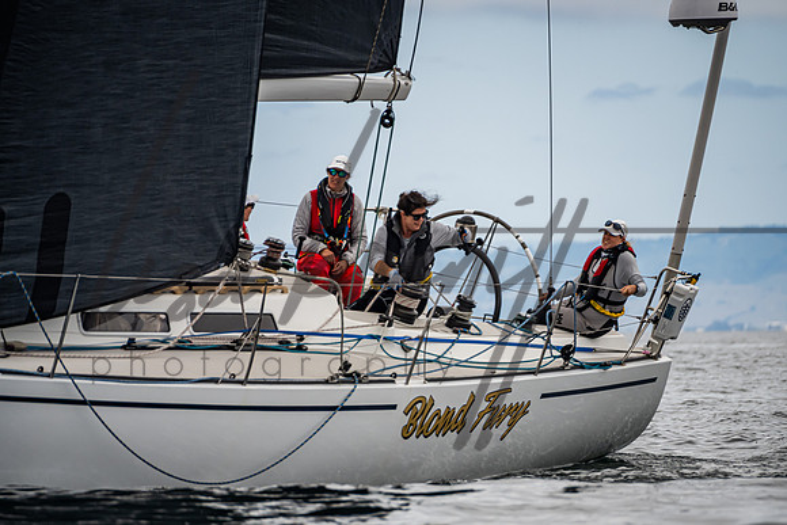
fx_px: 10064
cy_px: 282
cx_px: 447
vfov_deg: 3.0
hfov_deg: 4.5
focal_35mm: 460
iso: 640
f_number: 8
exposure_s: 1/1600
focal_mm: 400
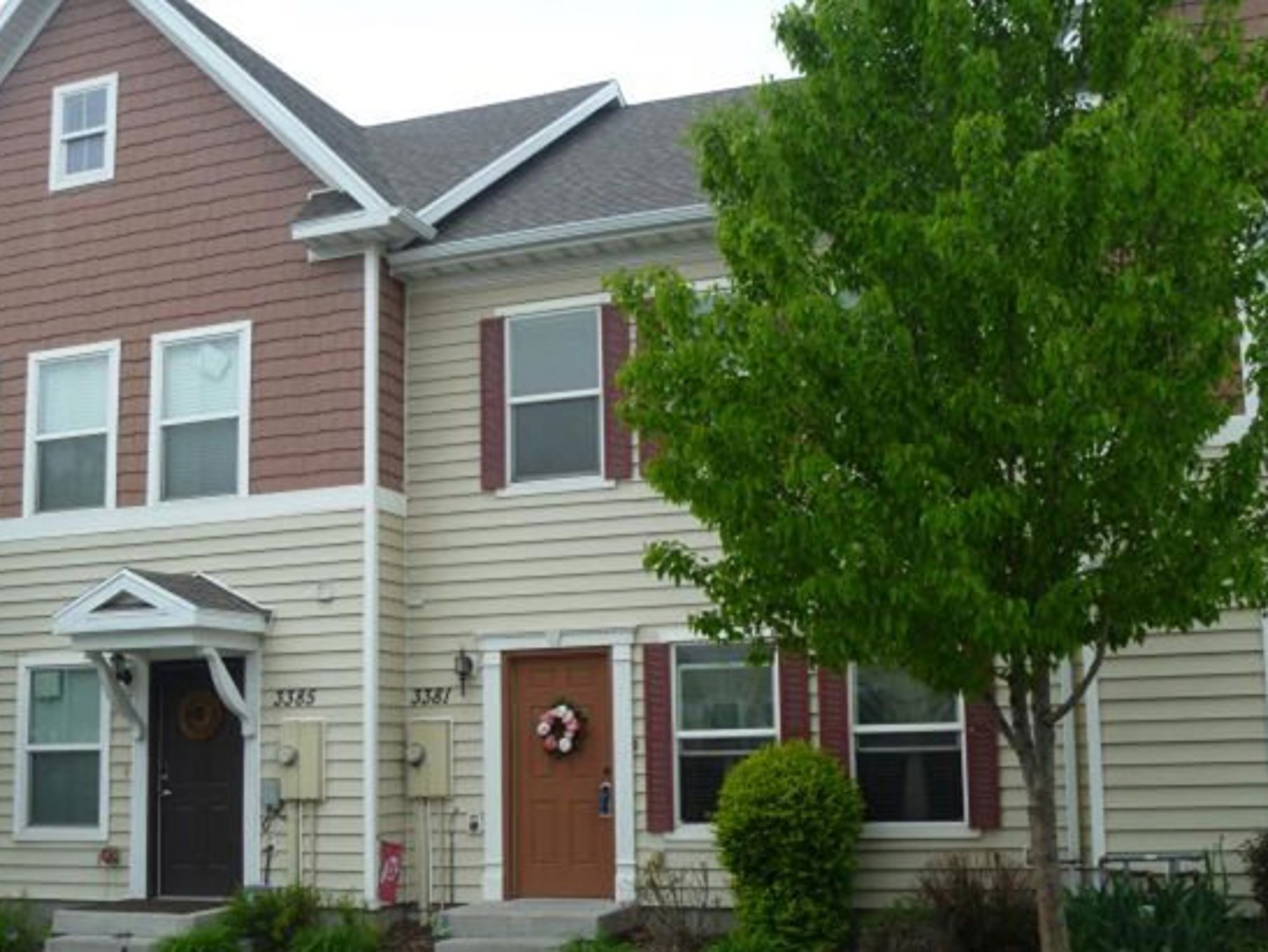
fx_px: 1503
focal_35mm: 41
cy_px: 555
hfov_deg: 45.8
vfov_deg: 35.1
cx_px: 636
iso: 80
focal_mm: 6.3
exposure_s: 1/250
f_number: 4.5
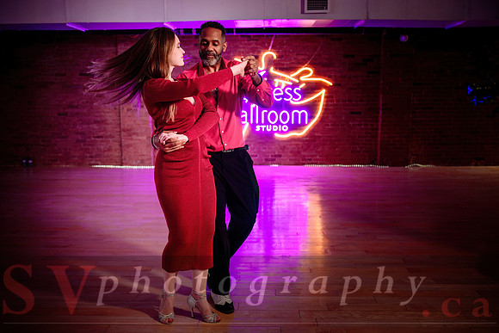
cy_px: 155
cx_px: 249
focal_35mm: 32
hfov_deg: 59.3
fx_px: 438
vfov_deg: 41.6
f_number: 2
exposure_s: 1/200
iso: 1600
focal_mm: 28
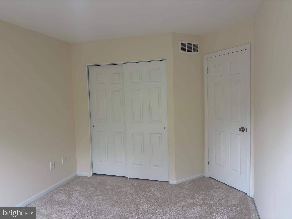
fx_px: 219
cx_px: 146
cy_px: 110
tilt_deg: -2.9
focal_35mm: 26
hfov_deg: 67.3
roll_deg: +2.0
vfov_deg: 53.1
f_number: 1.6
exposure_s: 1/121
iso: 50
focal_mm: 5.96
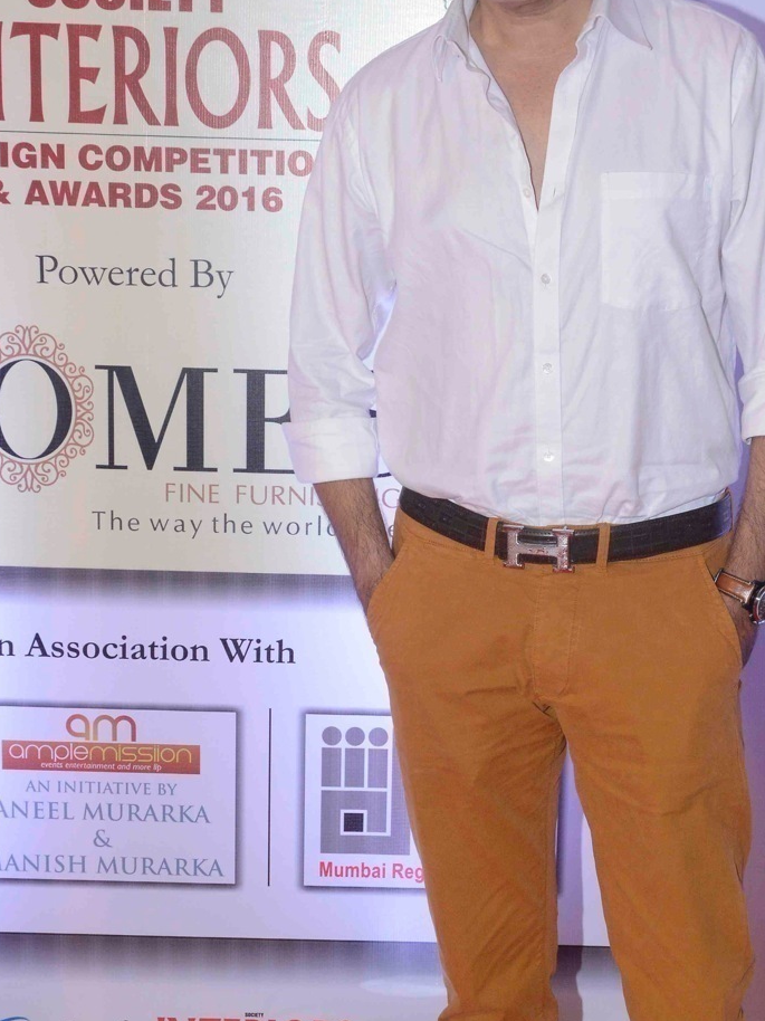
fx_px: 2182
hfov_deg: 19.8
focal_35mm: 74
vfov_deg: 26.3
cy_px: 549
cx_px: 497
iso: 800
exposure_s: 1/160
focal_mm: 26
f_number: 7.1
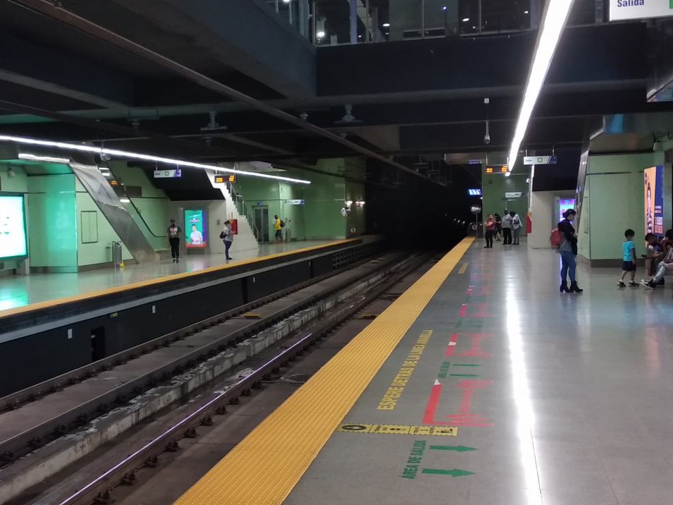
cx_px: 229
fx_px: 953
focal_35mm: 49
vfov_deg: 29.7
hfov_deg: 38.5
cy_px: 257
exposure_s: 1/33
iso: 800
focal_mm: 3.81
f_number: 2.2
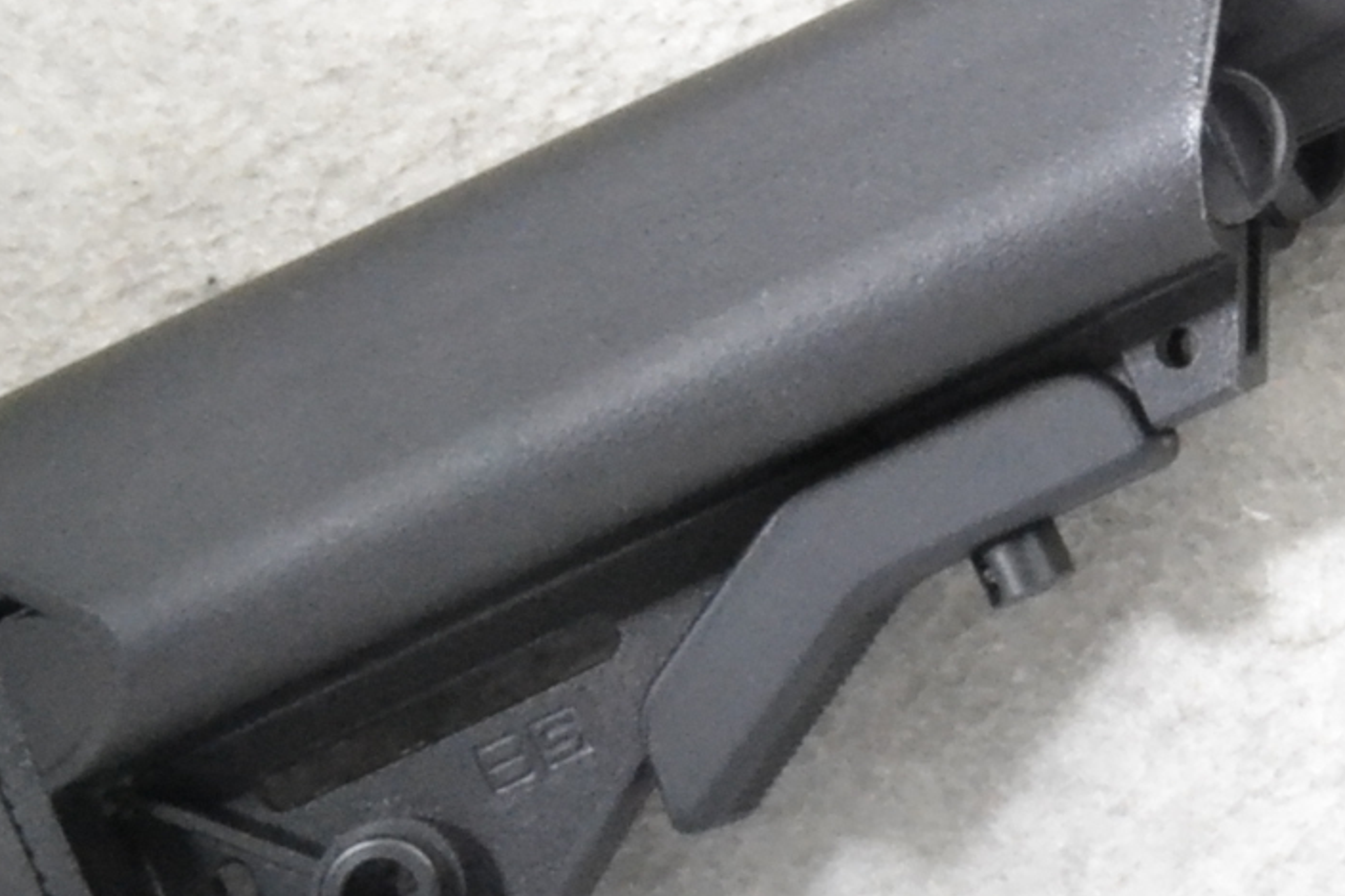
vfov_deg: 8.3
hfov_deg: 11.0
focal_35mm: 162
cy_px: -502
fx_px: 6051
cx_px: 3036
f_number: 20
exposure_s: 1/160
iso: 3200
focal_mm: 22
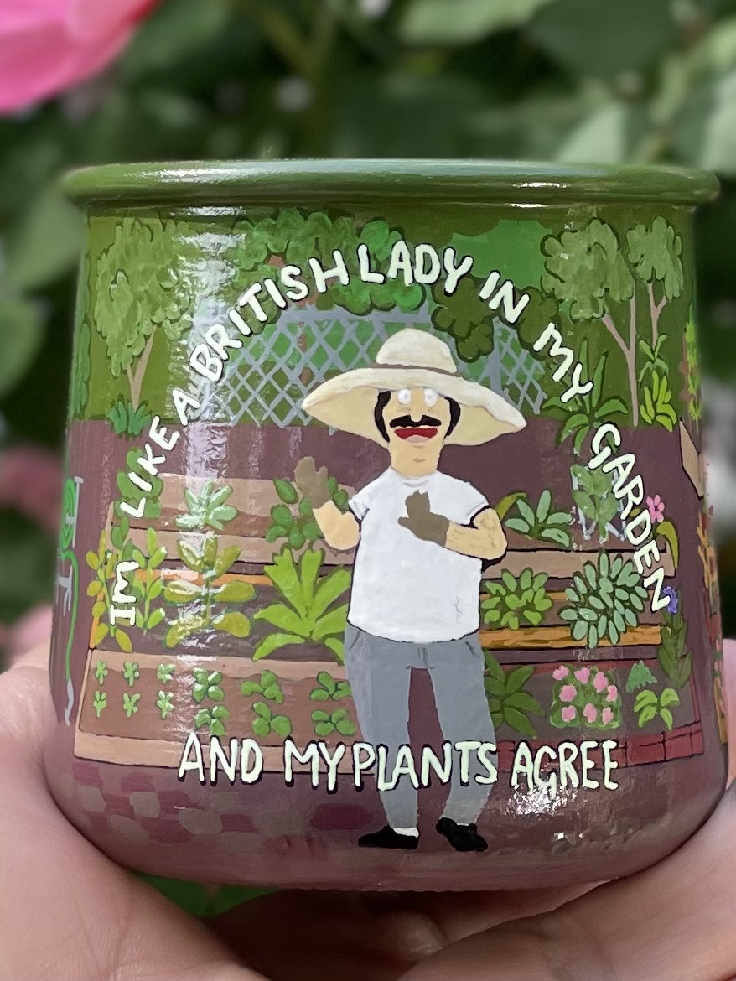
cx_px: 368
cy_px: 490
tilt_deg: -10.2
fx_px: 1474
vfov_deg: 36.8
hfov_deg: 28.0
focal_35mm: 52
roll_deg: +4.5
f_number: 2
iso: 25
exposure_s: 1/165
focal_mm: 6
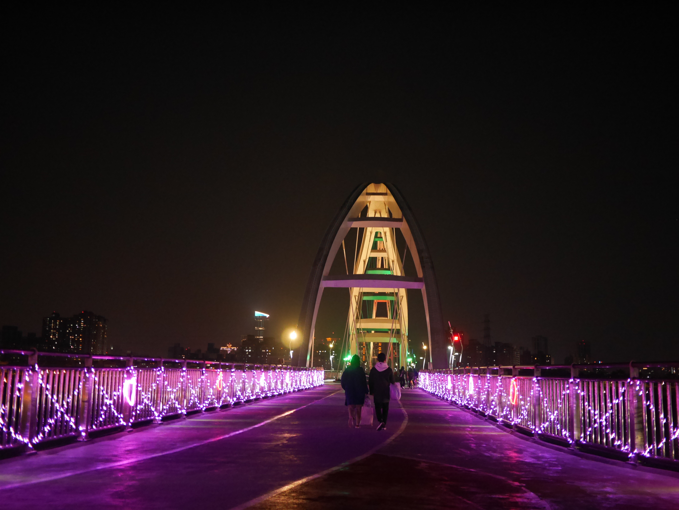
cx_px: 340
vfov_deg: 36.0
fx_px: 785
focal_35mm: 40
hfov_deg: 46.8
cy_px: 255
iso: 1600
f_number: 1.7
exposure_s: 1/60
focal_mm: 20
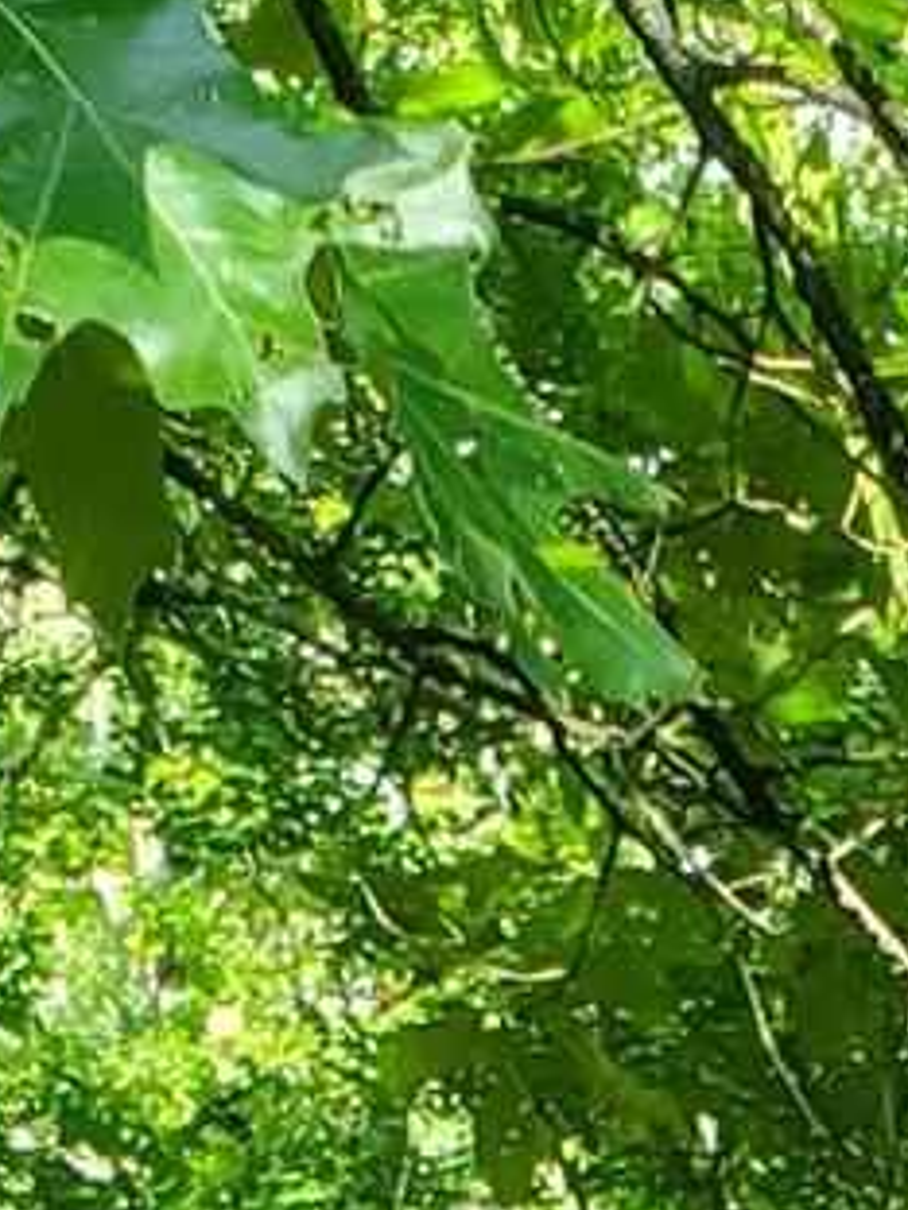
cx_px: 1121
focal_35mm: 192
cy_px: 3700
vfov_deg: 8.5
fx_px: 6715
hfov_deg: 7.7
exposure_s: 1/120
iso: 64
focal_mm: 4.3
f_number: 2.4
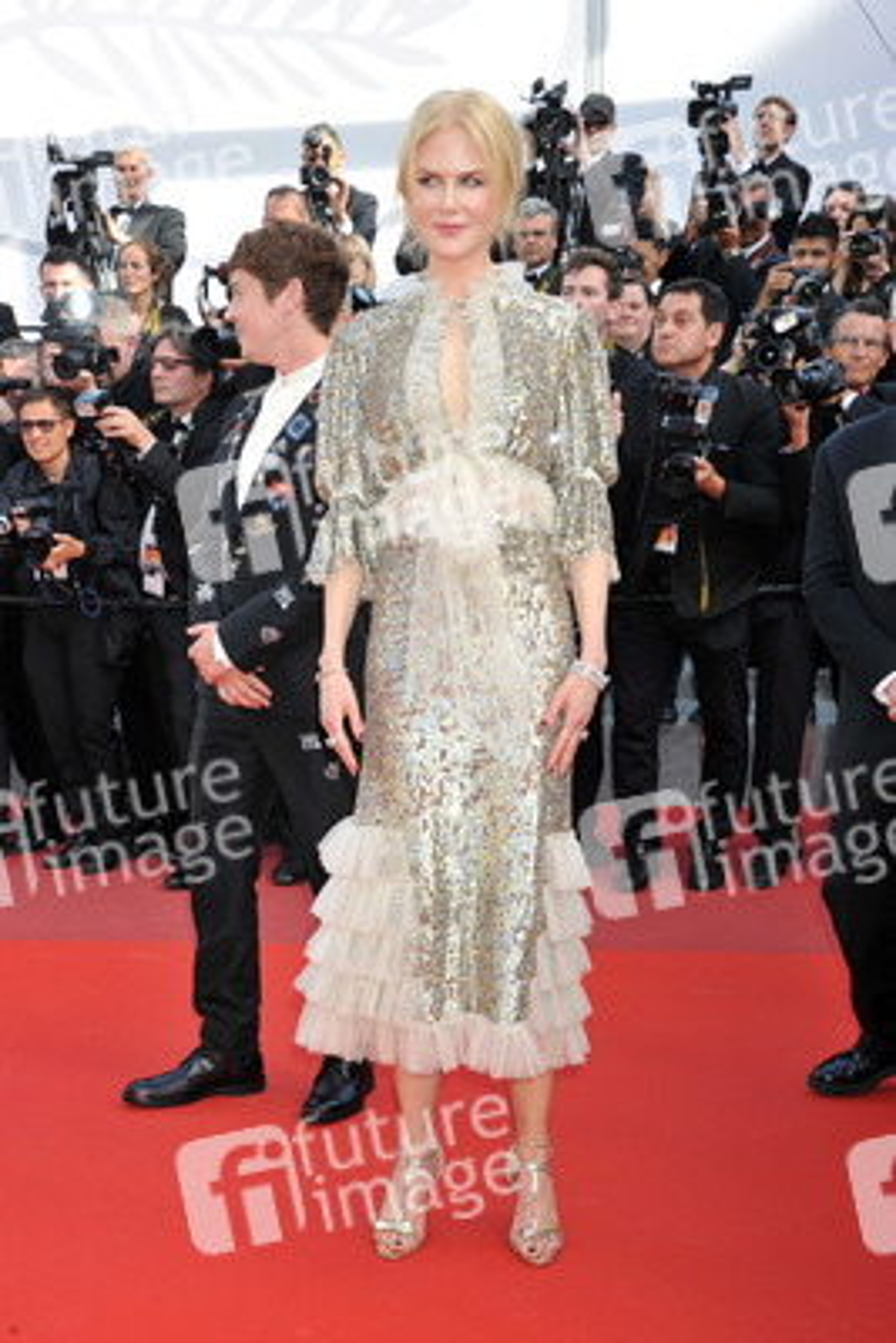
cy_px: 672
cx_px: 448
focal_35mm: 48
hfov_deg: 28.1
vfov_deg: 41.1
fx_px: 1790
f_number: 8
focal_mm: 48
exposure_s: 1/250
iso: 1000
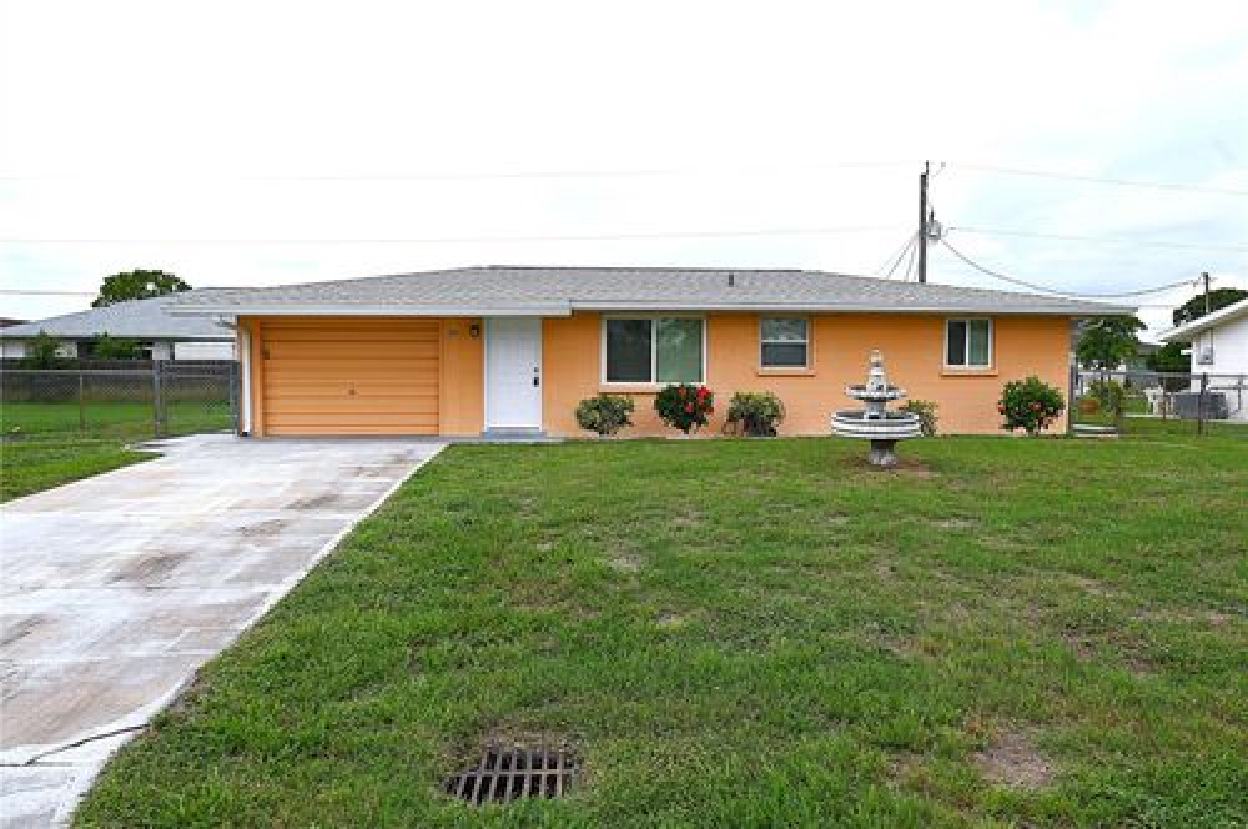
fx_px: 831
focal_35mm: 24
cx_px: 624
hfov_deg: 73.8
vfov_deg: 53.0
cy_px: 414
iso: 100
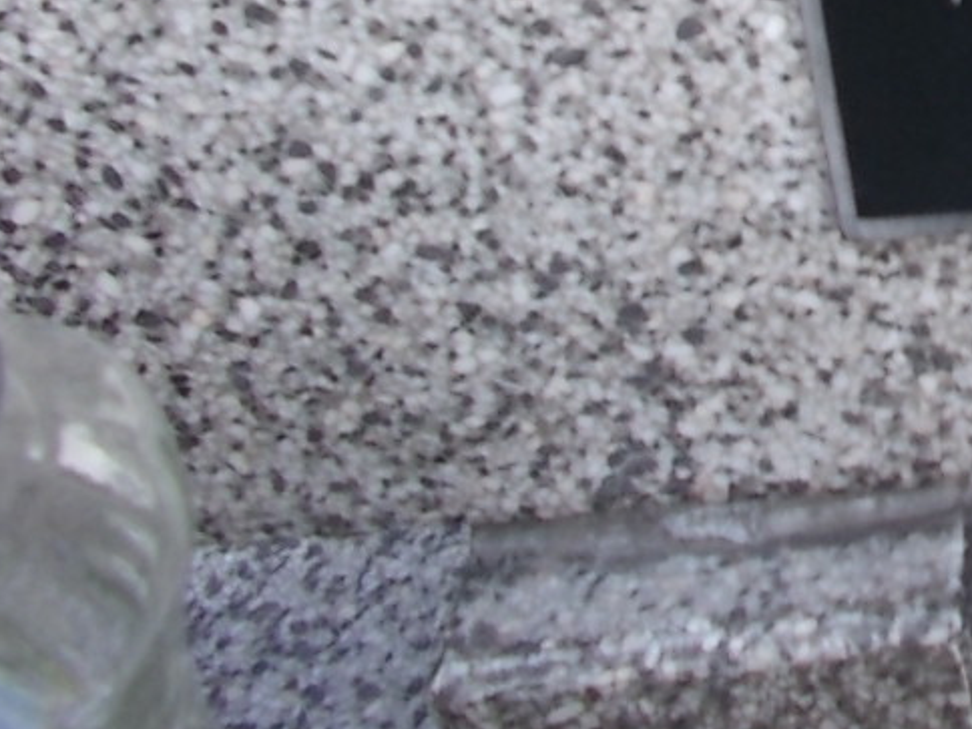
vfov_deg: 15.5
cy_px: -440
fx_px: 2415
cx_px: 1382
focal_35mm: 86
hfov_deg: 20.1
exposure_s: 1/80
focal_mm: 4.6
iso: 80
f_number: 3.2
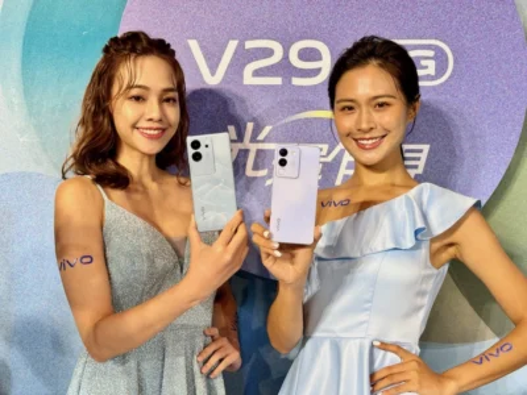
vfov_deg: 30.3
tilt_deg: +0.2
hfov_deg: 39.7
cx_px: 264
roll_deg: -0.7
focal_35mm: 48
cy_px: 198
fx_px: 731
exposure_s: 1/60
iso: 125
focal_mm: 6.86
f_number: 1.78
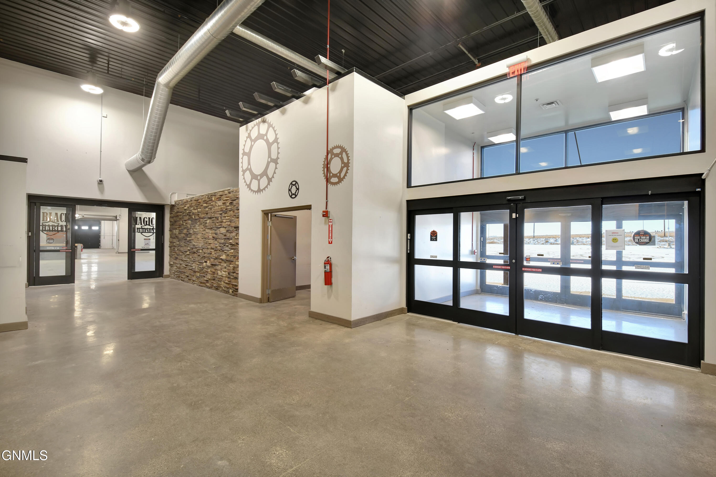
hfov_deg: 100.4
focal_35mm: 15
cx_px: 358
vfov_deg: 77.3
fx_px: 298
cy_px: 238
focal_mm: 10
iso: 220
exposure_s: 1/15
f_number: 6.3
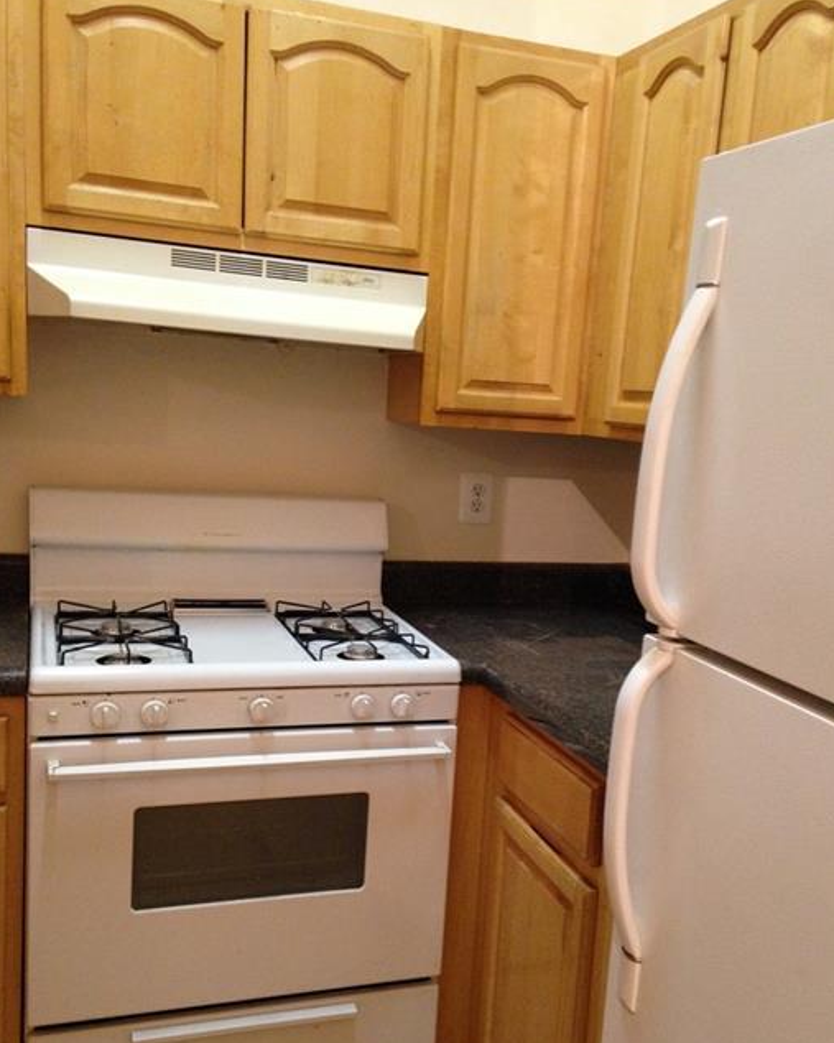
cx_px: 457
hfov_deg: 38.2
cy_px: 615
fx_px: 1204
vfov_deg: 46.6
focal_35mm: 39
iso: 250
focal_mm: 4.12
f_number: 2.4
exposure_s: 1/20
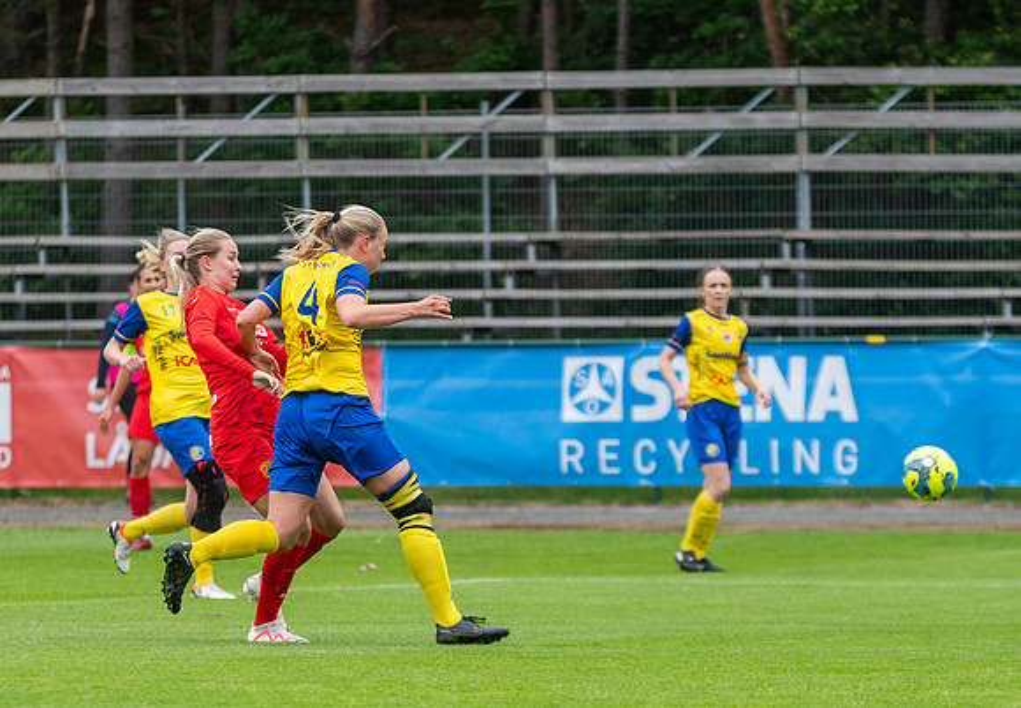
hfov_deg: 5.6
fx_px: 10508
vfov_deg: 3.9
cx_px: 345
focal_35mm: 366
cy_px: 450
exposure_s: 1/1250
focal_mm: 140
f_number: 3.2
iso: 250
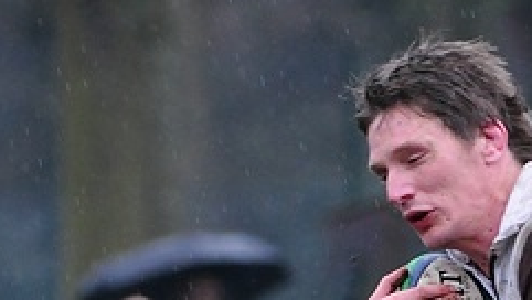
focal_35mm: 1170
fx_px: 16517
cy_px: 642
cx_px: 441
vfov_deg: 1.0
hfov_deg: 1.8
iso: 1000
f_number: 4
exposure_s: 1/400
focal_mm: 200
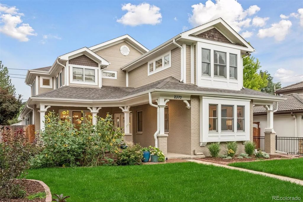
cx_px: 152
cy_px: 101
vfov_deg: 44.9
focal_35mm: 29
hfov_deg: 63.7
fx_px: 244
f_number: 9
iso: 400
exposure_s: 1/50
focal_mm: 29
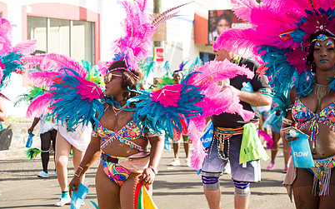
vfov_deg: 12.7
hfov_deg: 20.2
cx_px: 122
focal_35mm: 103
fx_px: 940
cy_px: 115
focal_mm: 70
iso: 100
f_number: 5.6
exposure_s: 1/200
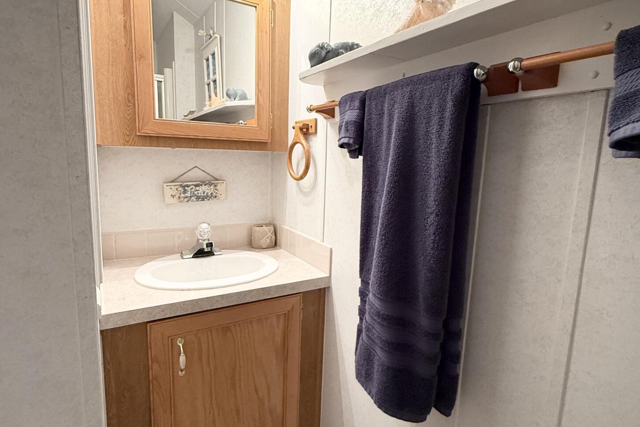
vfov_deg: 61.9
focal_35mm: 20
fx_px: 356
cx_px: 320
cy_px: 213
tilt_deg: -7.9
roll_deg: -2.6
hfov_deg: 84.0
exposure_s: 1/120
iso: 320
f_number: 2.2
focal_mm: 2.22
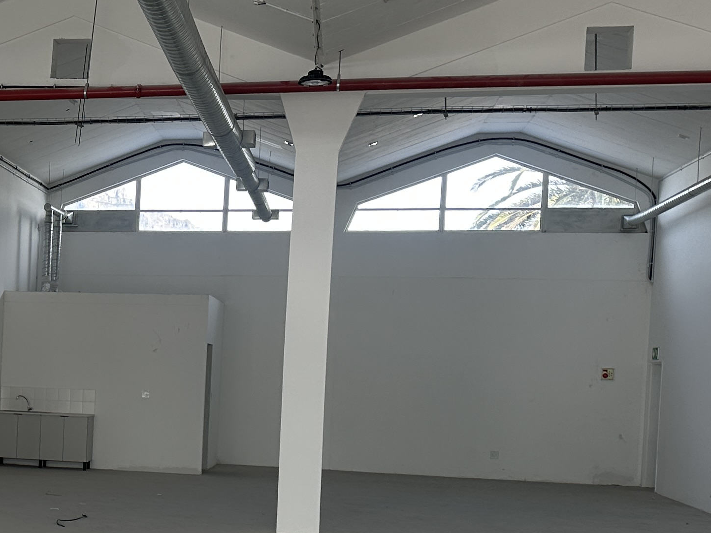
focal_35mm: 67
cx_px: -72
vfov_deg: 21.7
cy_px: 401
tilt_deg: -2.1
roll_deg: -1.5
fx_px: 1376
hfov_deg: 26.6
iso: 80
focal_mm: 6.86
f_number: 1.78
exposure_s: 1/392
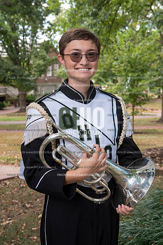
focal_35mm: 52
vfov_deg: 38.2
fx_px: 353
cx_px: 82
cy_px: 122
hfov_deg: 26.0
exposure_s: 1/100
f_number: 8
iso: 500
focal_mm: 52
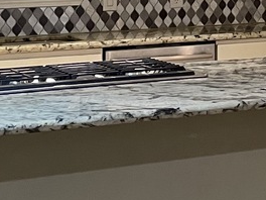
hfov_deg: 11.9
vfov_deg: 10.2
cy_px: -66
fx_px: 1091
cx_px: 579
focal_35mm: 142
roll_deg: +0.0
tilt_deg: +0.1
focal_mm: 4.2
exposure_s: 1/60
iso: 200
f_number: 1.6
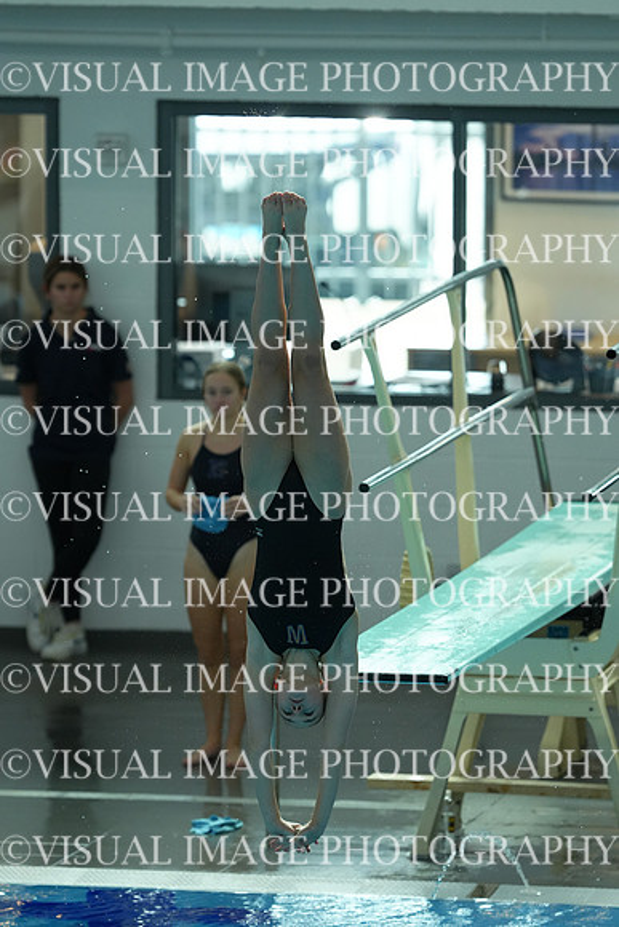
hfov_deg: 3.4
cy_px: 464
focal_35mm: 400
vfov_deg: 5.2
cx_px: 310
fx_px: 10310
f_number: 4
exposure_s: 1/2500
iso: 4000
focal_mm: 400
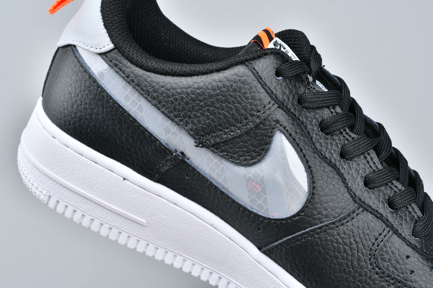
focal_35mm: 75
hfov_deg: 27.0
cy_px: 144
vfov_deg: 18.2
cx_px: 216
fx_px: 902
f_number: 14
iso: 100
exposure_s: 1/125
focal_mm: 50
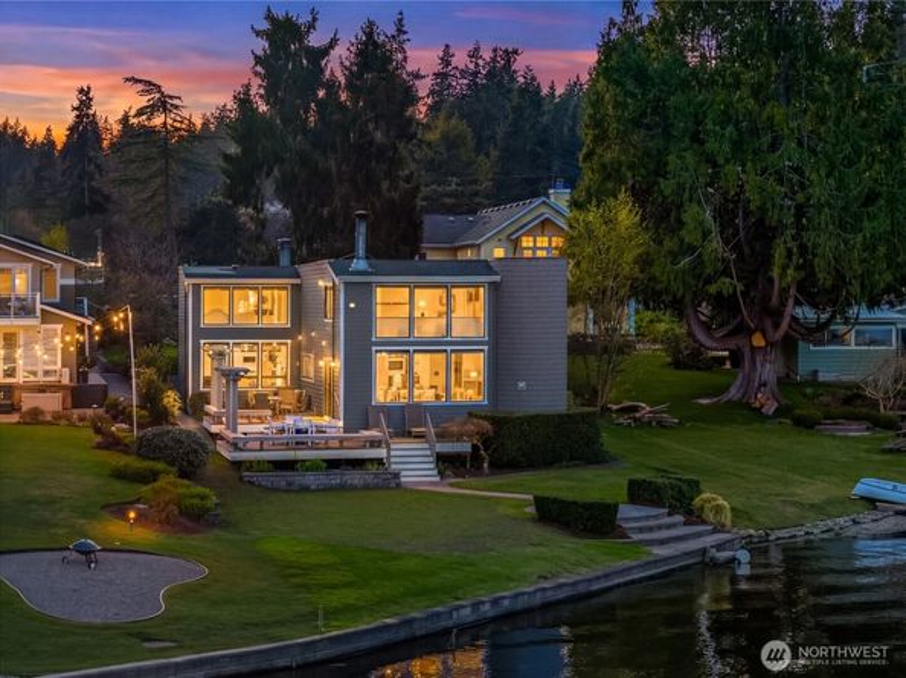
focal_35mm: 70
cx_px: 453
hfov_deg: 27.8
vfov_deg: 21.0
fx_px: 1831
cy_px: 339
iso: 310
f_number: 2.8
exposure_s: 1/1000
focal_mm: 19.35
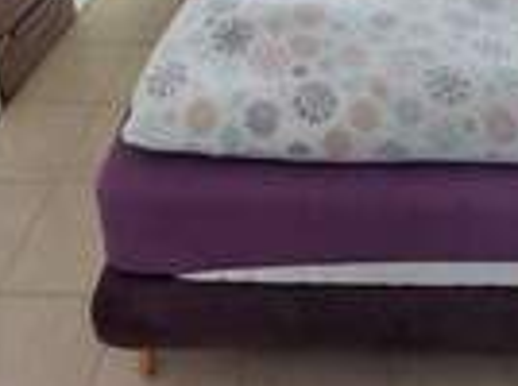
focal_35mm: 37
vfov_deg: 30.0
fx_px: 553
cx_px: 379
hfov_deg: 48.6
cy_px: -125
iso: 50
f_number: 2.2
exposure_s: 1/264
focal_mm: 1.74
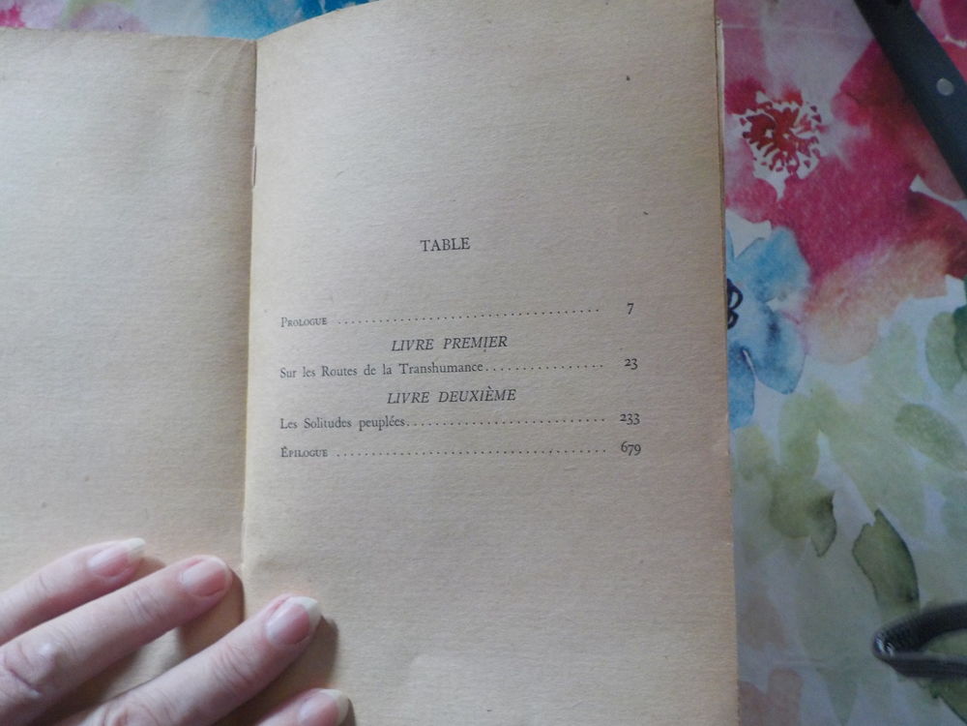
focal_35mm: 30
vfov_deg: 46.8
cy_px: 363
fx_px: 838
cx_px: 484
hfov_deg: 60.0
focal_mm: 4.1
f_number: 3.3
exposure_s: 1/13
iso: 400
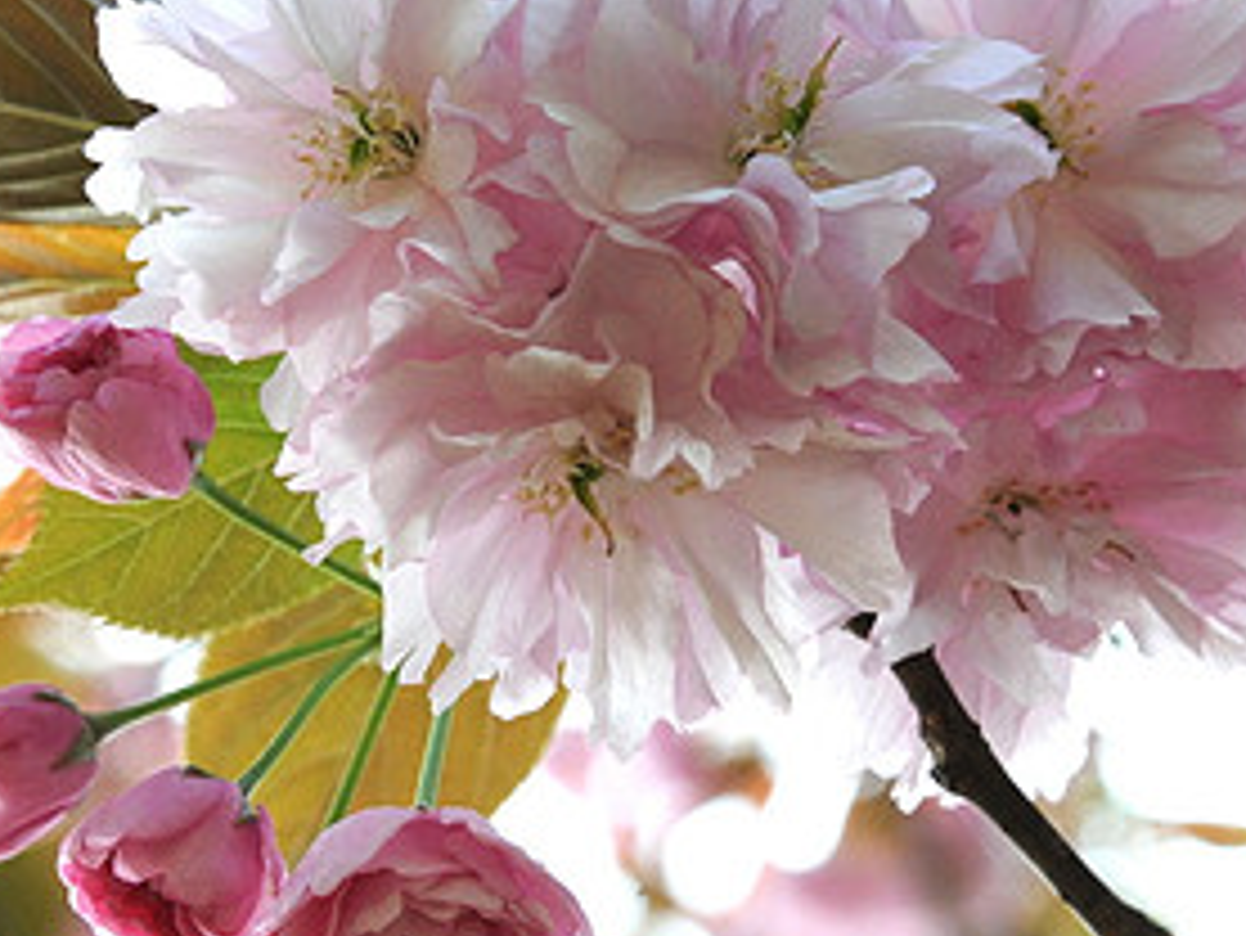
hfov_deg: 8.8
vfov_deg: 6.6
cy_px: 468
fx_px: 8102
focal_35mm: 225
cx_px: 522
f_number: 10
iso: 3200
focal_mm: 112
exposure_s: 1/400
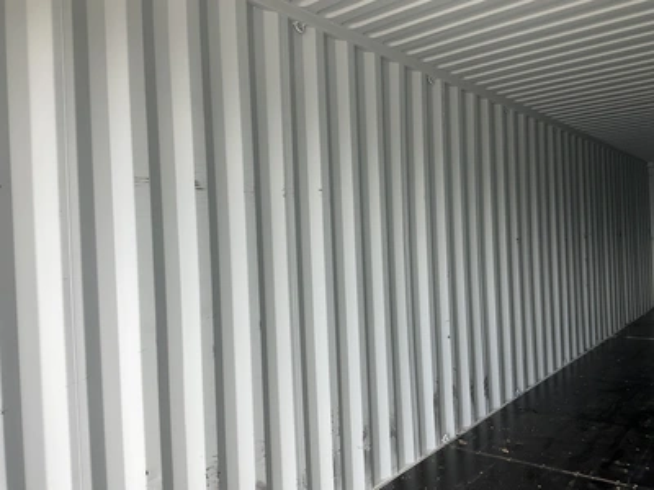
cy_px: 245
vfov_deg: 48.2
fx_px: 548
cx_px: 327
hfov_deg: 61.7
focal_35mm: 29
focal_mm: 3
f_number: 1.8
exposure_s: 1/122
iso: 20
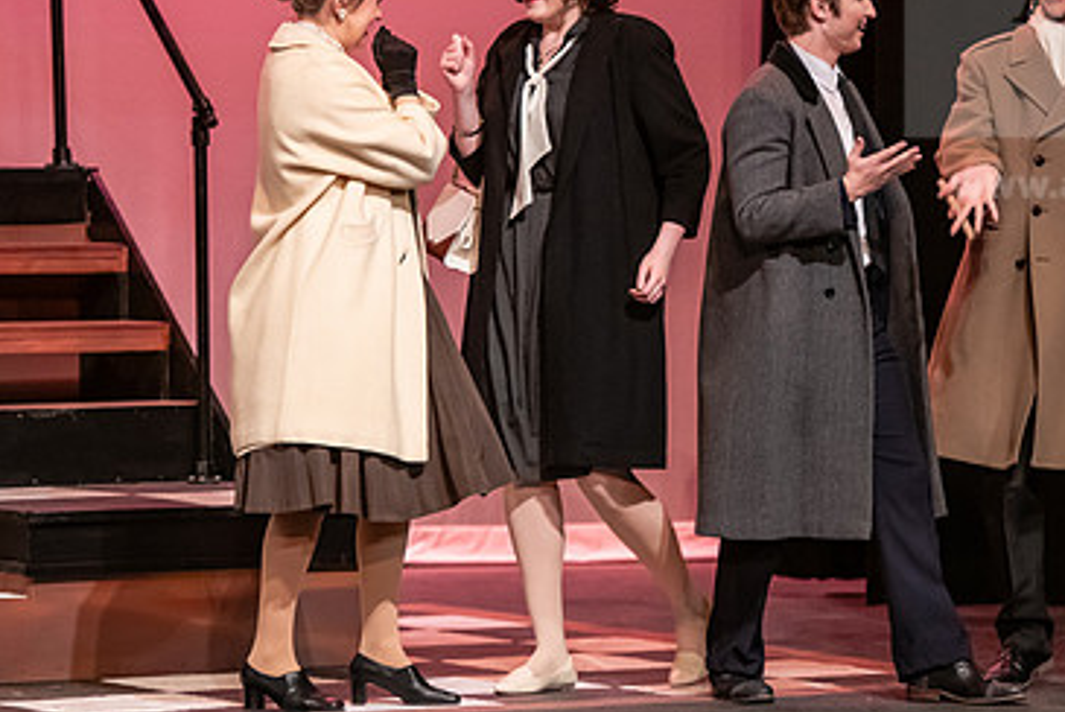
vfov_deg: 5.6
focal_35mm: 246
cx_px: 817
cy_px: 247
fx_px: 7283
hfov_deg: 8.4
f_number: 3.2
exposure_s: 1/200
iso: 3200
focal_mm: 155
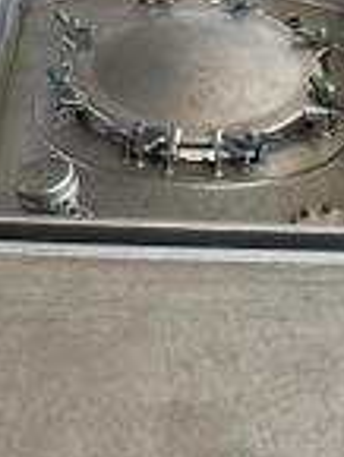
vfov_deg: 21.2
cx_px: 188
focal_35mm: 92
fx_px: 1217
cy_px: 290
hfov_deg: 16.1
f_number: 1.8
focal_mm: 3
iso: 20
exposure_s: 1/217
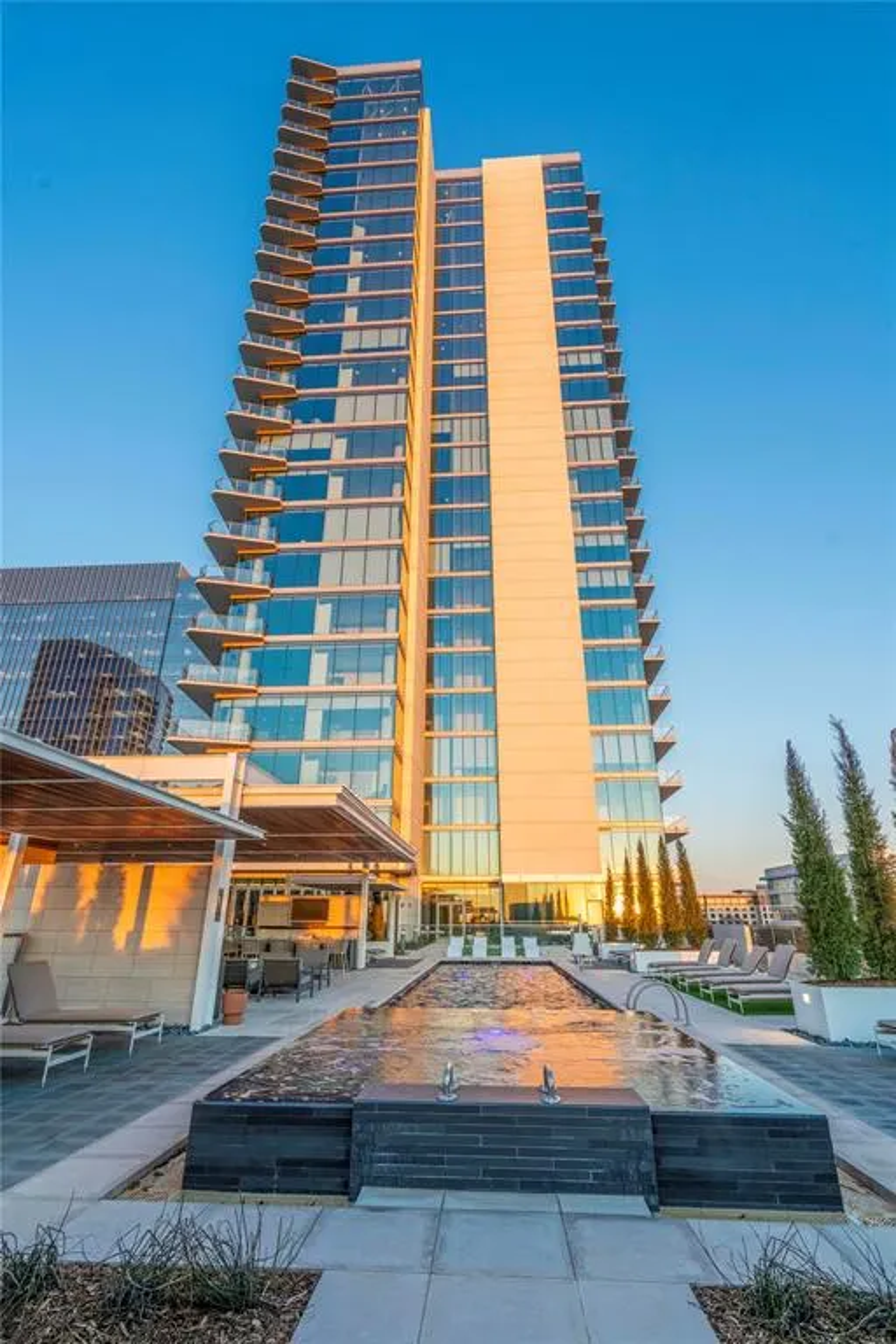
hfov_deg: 73.7
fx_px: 597
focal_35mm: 16
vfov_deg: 96.7
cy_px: 672
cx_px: 448
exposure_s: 1/500
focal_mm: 16
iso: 1600
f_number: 8
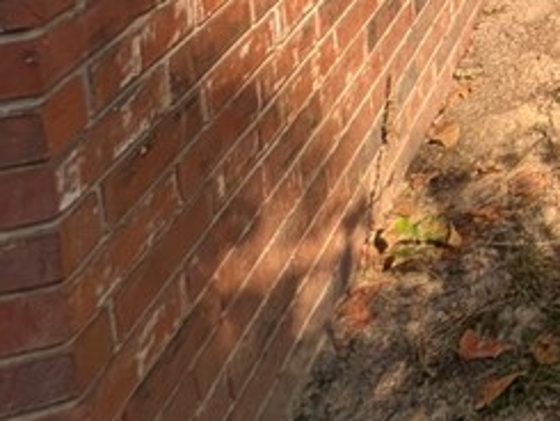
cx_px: 1073
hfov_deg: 20.6
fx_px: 809
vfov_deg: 20.6
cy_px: -334
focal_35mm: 50
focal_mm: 2.02
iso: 44
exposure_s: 1/2088
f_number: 1.7
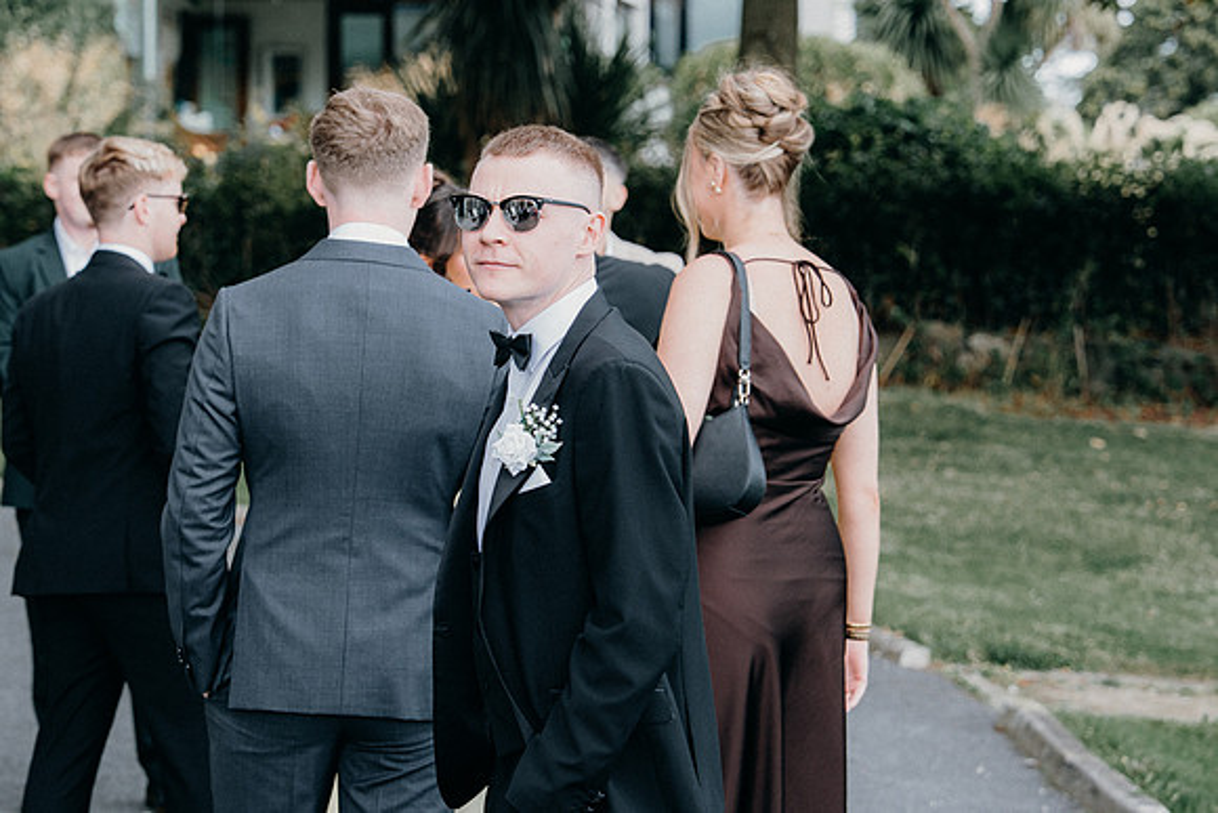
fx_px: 3553
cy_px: 406
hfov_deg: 19.5
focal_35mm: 105
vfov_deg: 13.0
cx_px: 609
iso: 200
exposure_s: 1/200
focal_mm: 70
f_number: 3.5
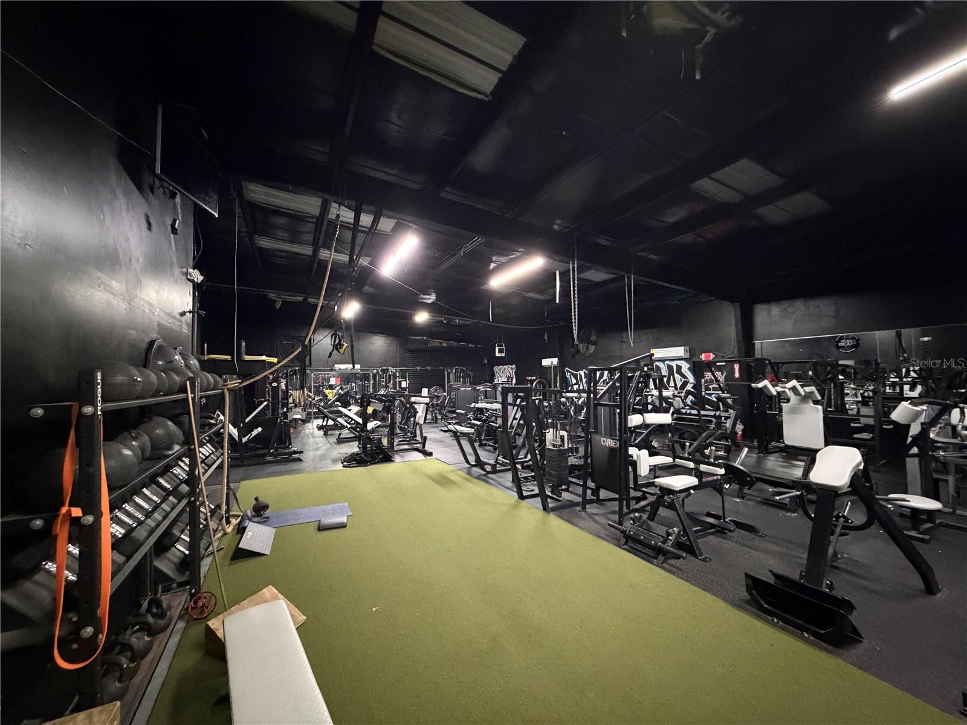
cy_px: 362
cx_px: 484
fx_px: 391
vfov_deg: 85.7
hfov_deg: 102.1
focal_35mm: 14
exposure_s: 1/30
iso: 1250
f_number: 2.2
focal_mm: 2.22
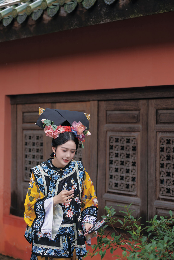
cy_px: 130
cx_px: 87
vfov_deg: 27.0
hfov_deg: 18.2
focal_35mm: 75
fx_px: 544
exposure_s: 1/320
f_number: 2.8
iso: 100
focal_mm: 75
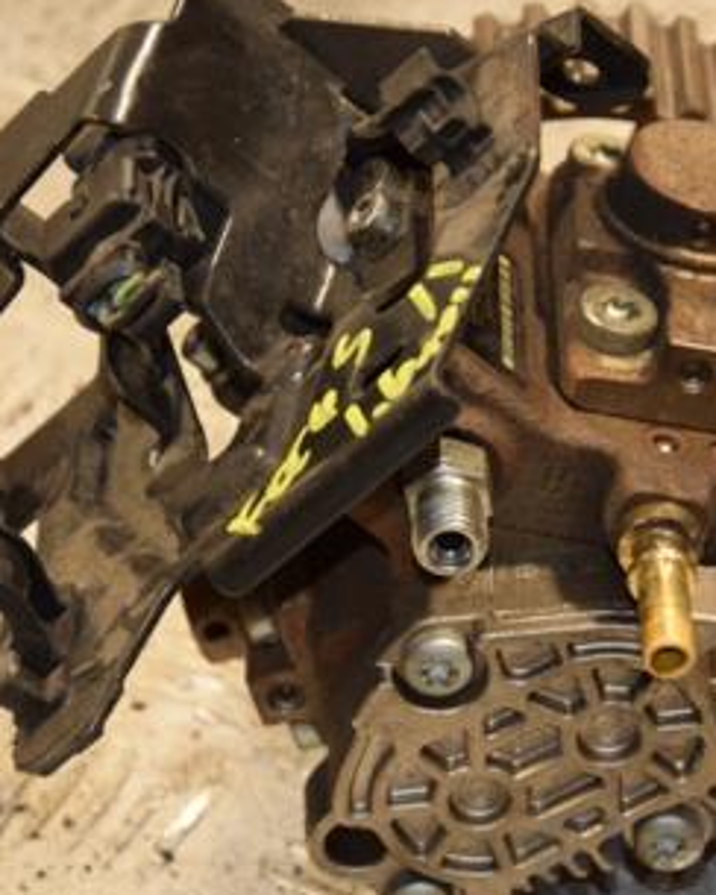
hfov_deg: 7.4
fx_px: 5508
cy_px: 467
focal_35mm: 208
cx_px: 481
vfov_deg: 9.3
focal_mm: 75
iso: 800
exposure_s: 1/125
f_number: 5.3
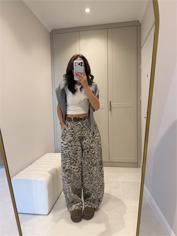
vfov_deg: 71.6
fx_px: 164
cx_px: 88
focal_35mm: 24
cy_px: 118
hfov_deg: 56.8
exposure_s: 1/50
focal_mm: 6.76
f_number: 1.78
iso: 125
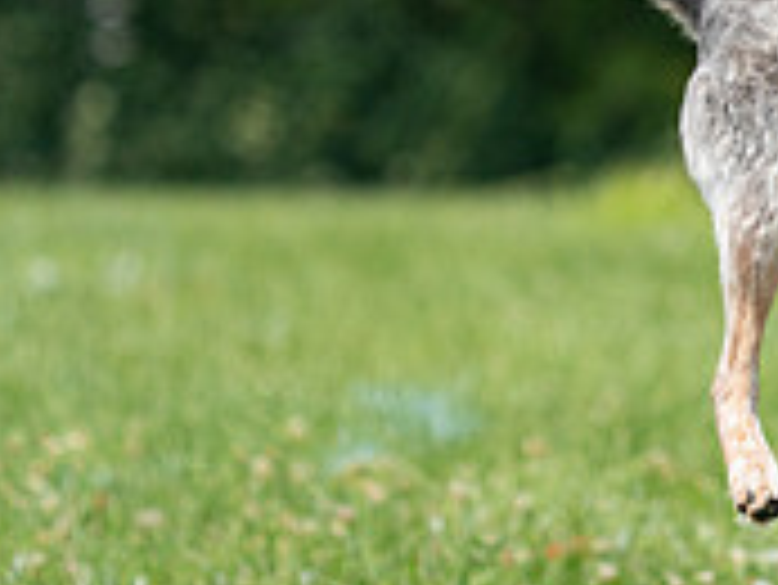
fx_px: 19275
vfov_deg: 1.7
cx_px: 886
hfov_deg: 2.3
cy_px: -250
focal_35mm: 857
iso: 1000
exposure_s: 1/4000
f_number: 5.6
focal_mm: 266
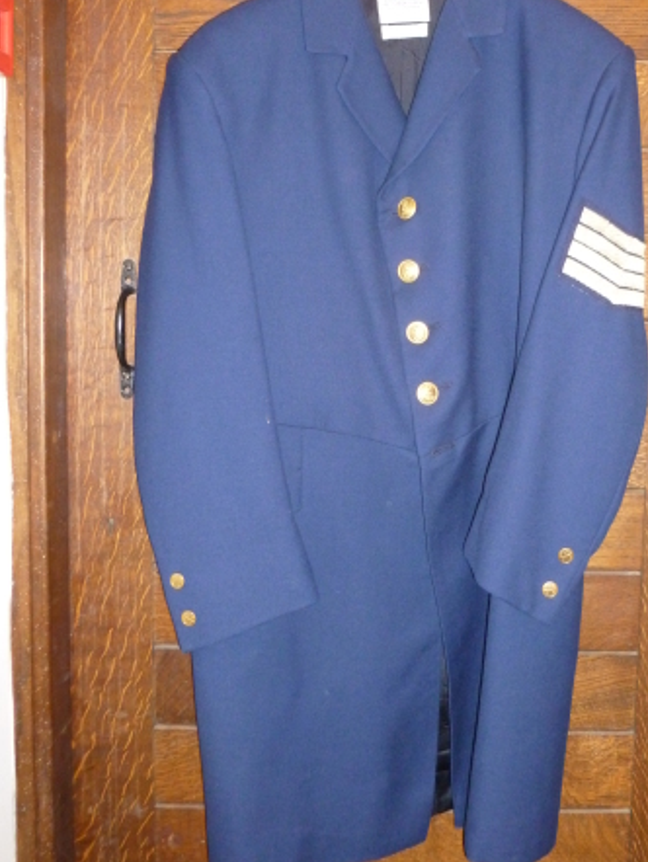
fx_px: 948
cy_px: 353
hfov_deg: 37.4
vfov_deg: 48.7
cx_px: 418
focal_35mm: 38
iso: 400
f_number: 3.3
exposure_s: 1/60
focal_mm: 5
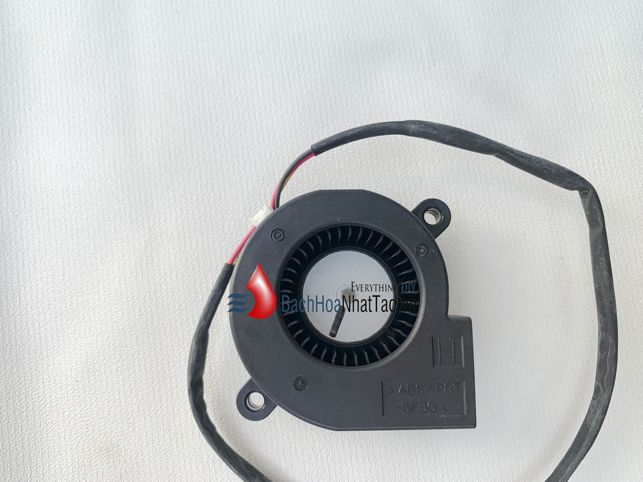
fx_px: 483
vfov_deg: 53.1
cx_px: 322
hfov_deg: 67.3
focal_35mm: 26
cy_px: 241
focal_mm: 4.25
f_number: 1.8
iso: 25
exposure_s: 1/400
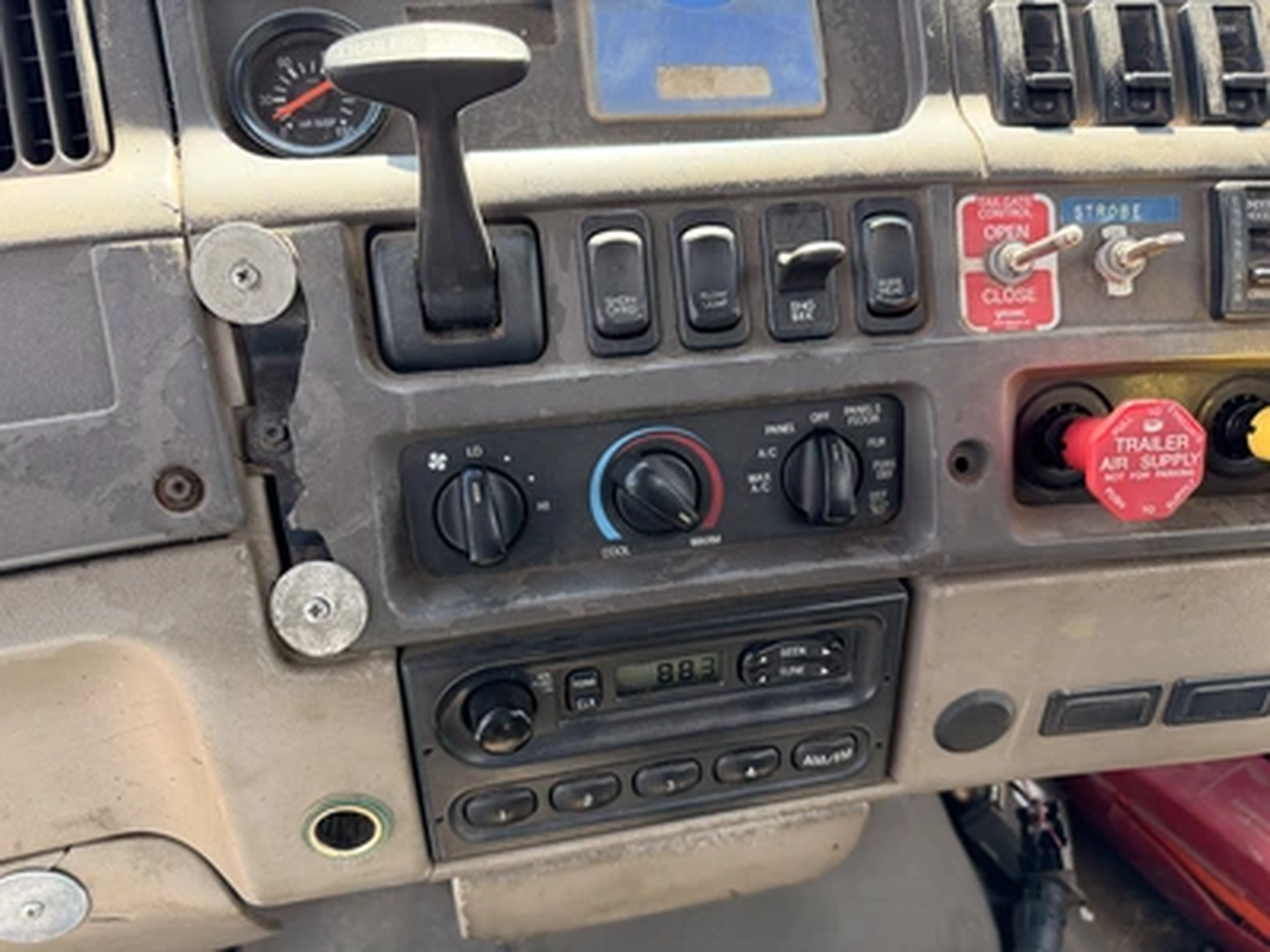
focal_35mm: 24
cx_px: 635
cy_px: 476
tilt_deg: -30.4
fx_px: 881
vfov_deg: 56.8
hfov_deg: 71.6
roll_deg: +1.1
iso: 200
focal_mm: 6.76
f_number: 1.78
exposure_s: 1/234
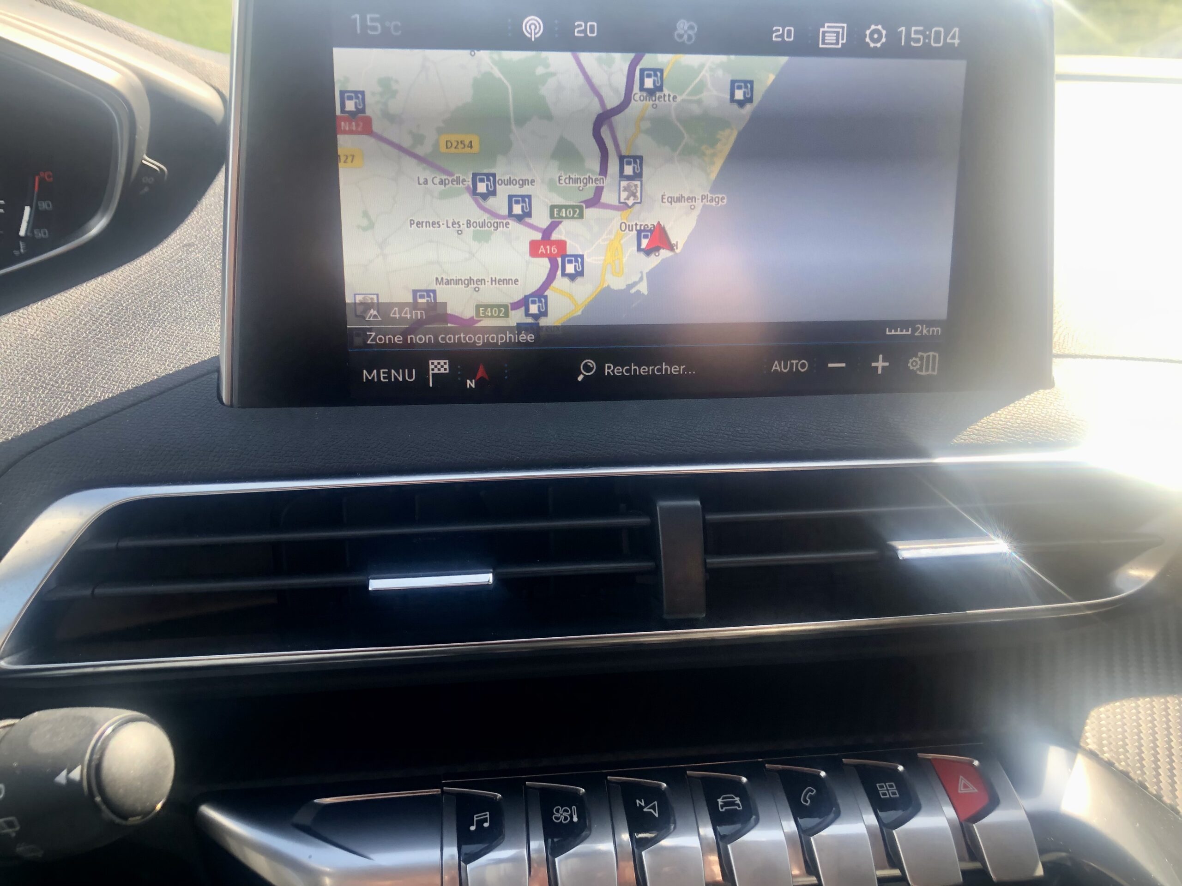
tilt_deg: -19.9
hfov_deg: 63.4
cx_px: 591
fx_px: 956
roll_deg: -1.0
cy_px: 443
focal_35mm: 28
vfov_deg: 49.7
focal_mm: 3.99
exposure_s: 1/119
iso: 25
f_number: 1.8
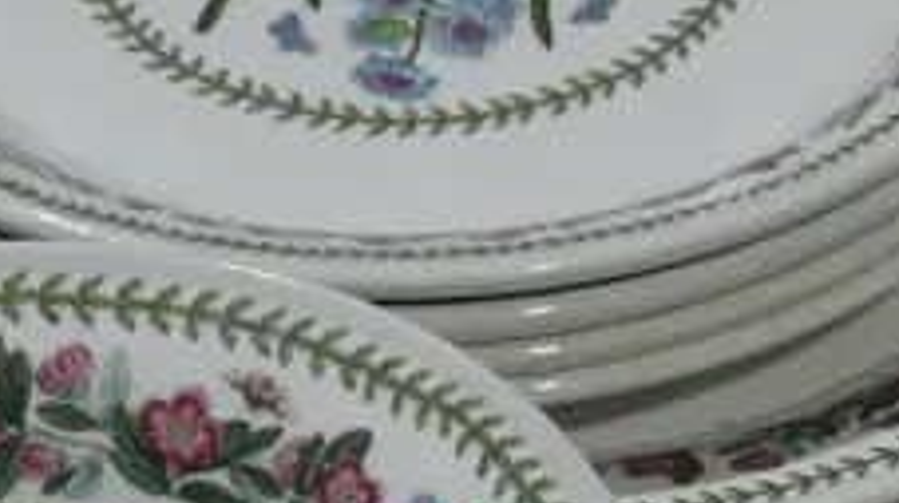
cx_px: 1053
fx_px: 4690
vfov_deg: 6.1
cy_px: 685
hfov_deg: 10.8
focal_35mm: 197
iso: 200
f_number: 5
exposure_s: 1/100
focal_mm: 20
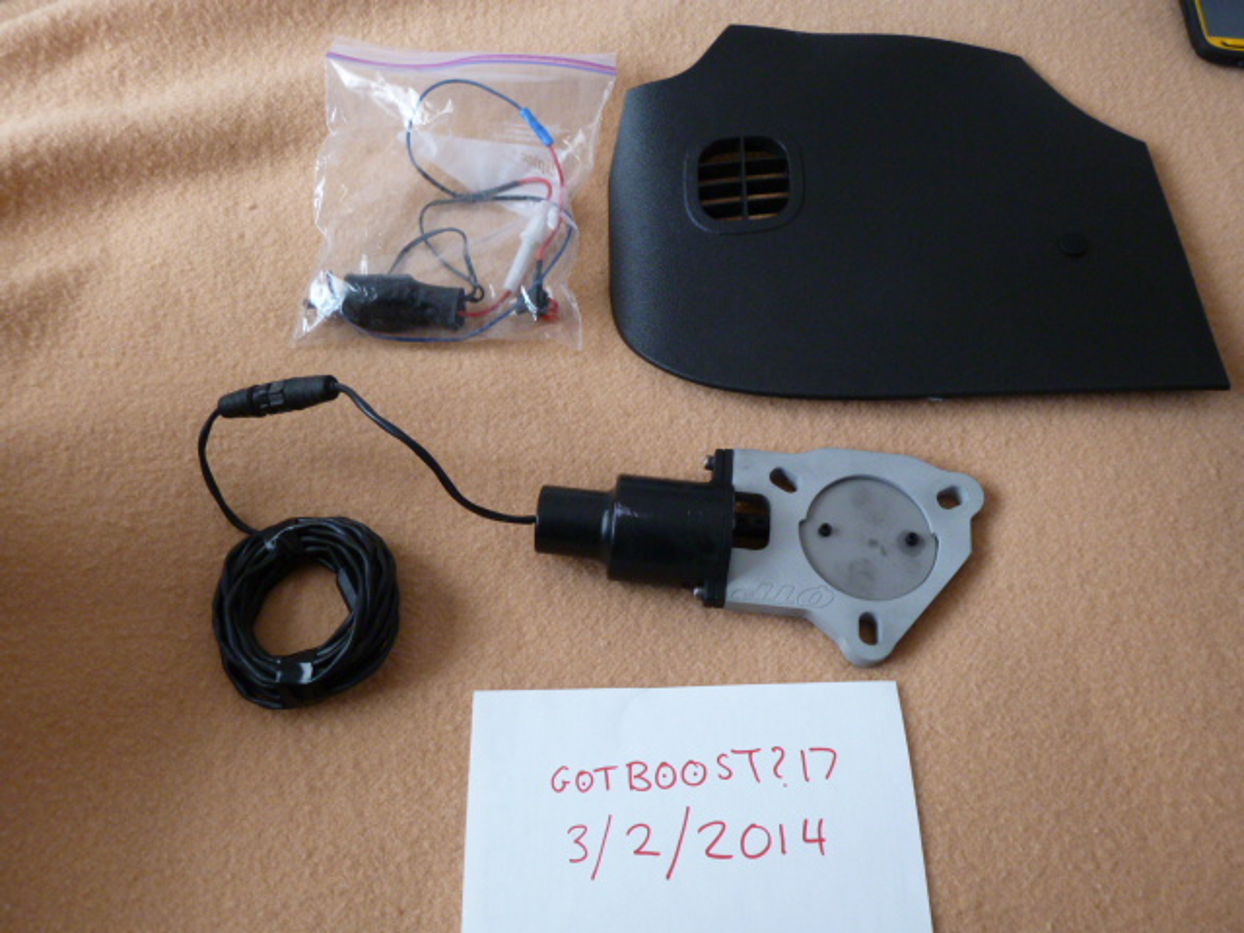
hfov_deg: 63.4
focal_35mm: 28
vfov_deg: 49.7
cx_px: 622
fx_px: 1006
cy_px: 466
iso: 400
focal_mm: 5
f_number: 3.5
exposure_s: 1/60
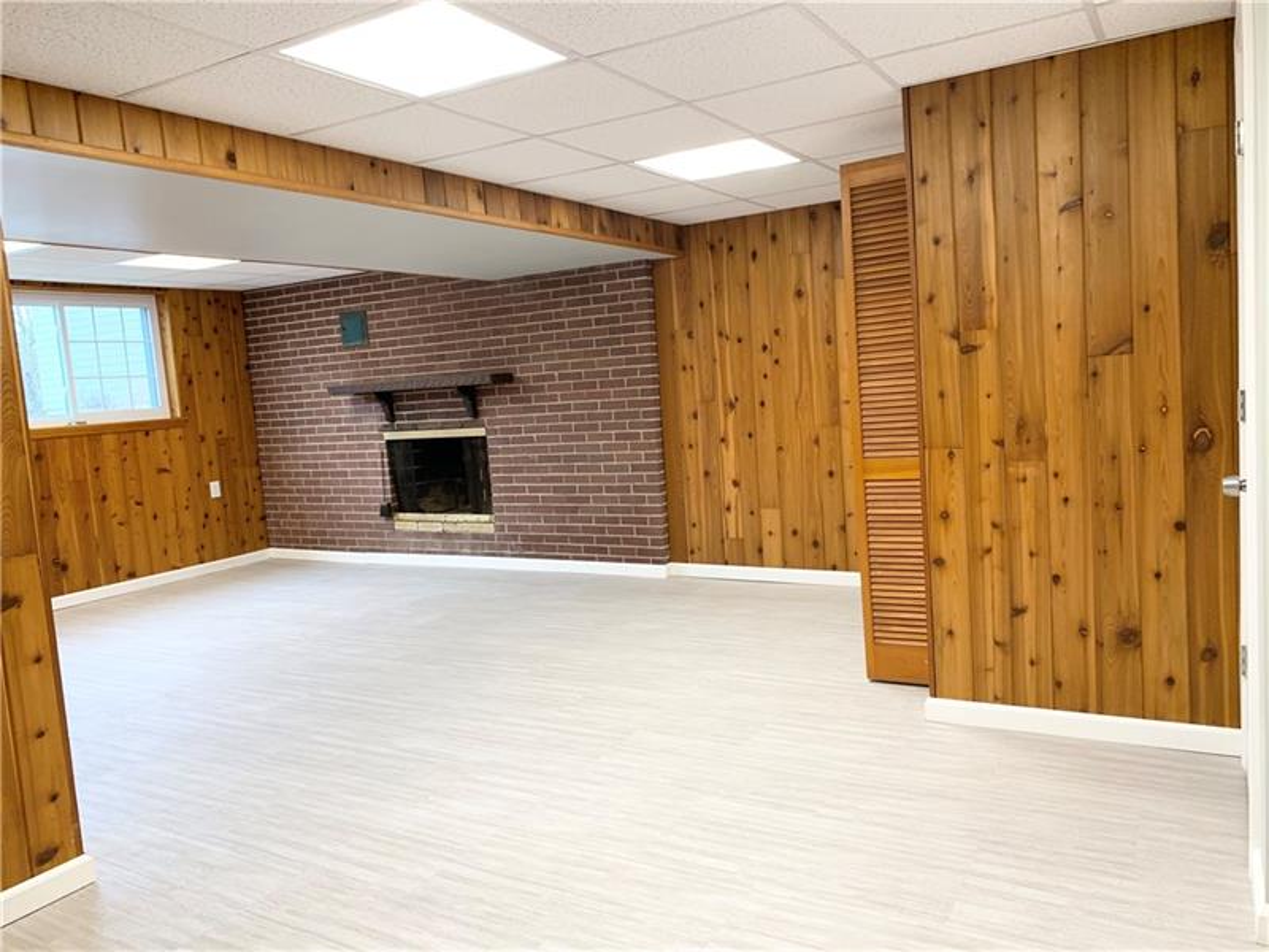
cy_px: 476
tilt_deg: -6.4
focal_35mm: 26
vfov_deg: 53.1
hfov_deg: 67.3
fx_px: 953
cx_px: 634
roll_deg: +3.5
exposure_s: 1/60
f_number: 1.8
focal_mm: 4.25
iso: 80
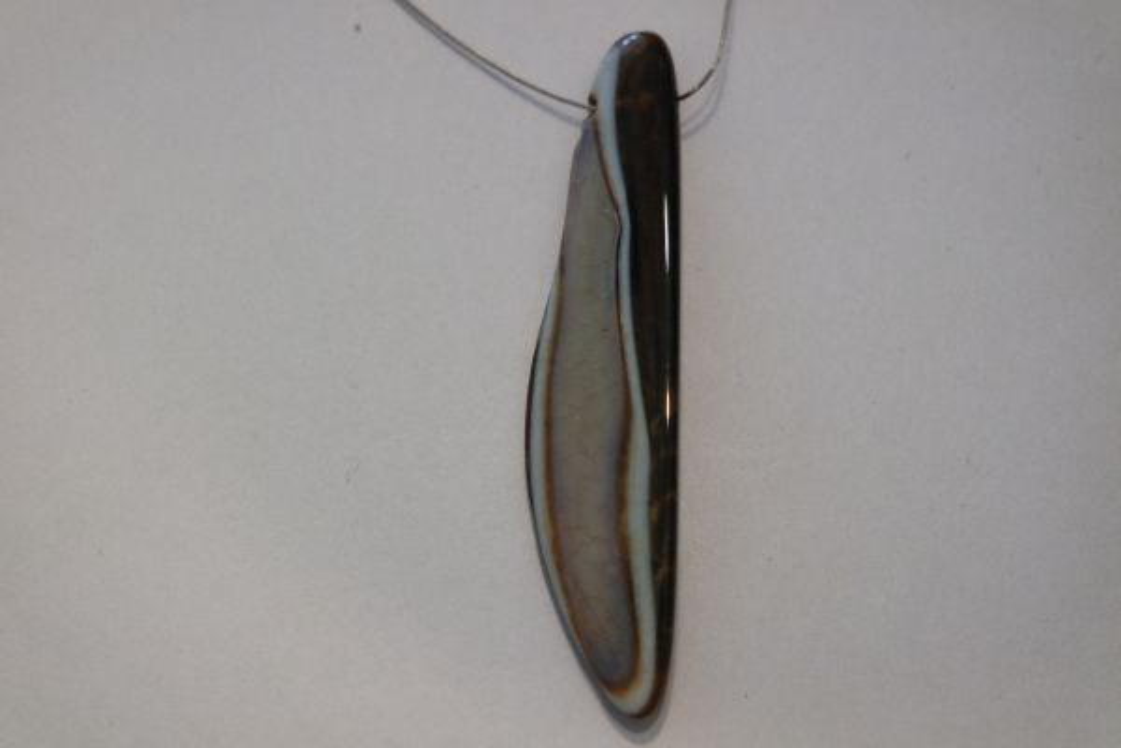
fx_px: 2242
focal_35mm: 72
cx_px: 560
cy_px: 374
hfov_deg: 28.1
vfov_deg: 18.9
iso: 1600
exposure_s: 1/80
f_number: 5.6
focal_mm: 47
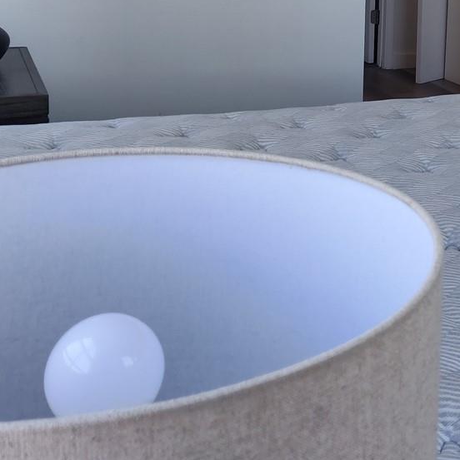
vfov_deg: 25.3
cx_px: 467
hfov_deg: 25.5
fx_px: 962
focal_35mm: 64
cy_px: -24
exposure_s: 1/100
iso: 125
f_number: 1.7
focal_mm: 4.25
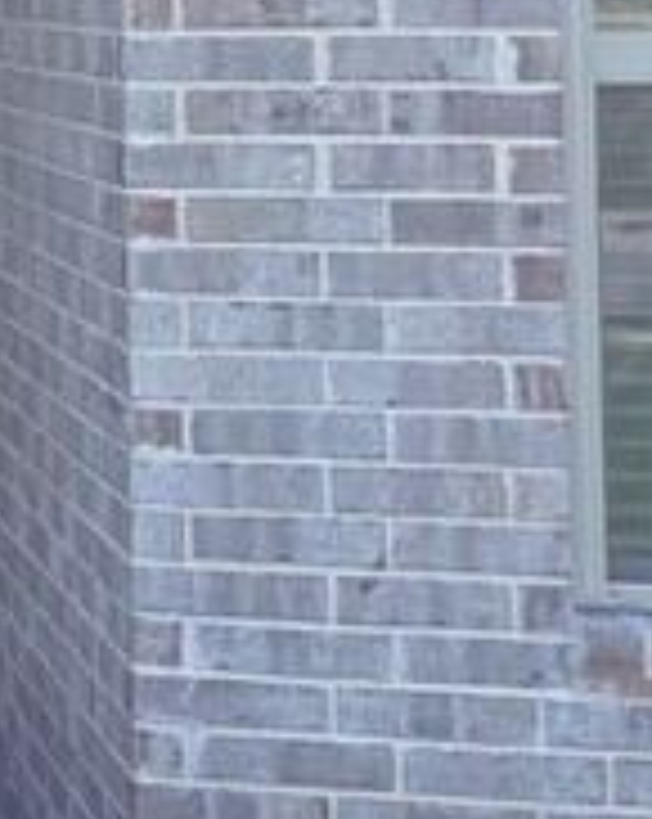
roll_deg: +0.5
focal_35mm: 132
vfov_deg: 14.2
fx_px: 3192
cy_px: -144
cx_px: -1605
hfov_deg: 8.6
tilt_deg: +2.1
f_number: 1.78
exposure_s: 1/2169
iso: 100
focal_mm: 6.76
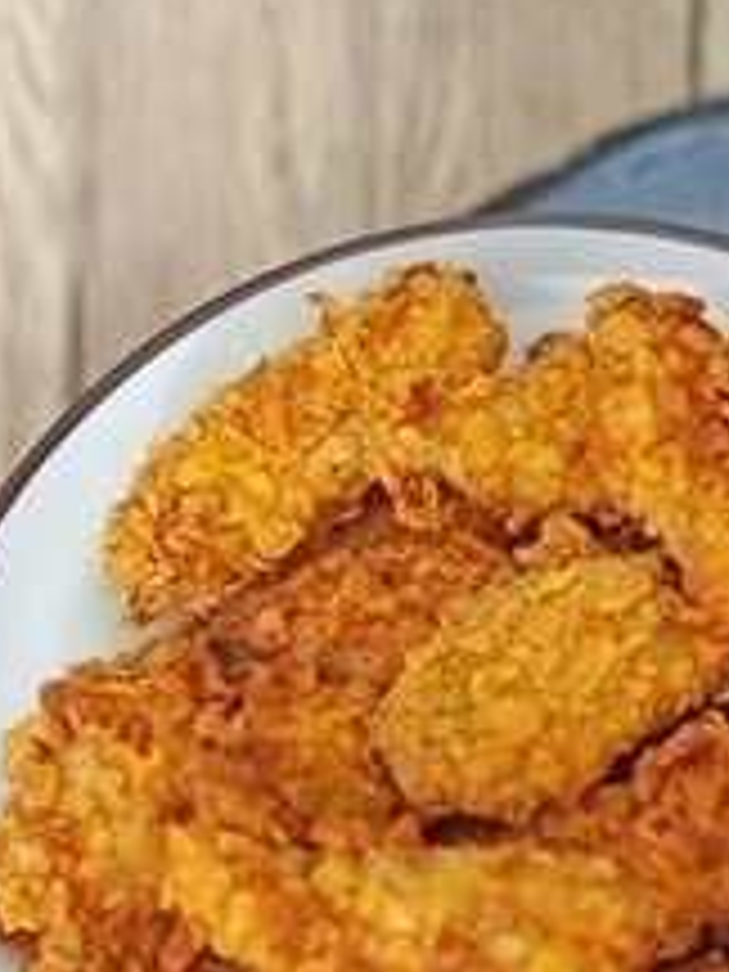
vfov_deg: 16.3
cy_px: 747
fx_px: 3370
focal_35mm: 120
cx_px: 693
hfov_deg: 12.2
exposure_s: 1/160
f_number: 2
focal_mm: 30
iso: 2000
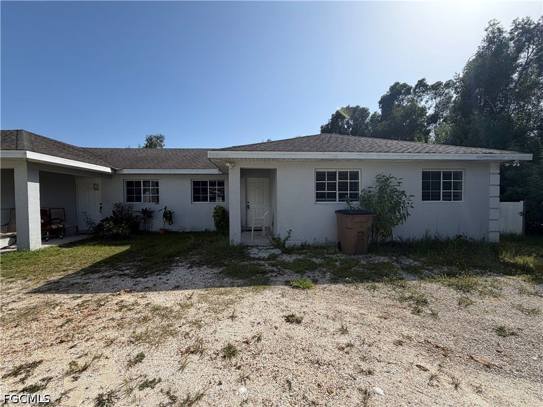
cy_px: 204
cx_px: 272
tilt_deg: -0.5
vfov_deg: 85.7
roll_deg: +0.2
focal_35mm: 14
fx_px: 220
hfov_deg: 102.1
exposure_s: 1/1050
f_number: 2.2
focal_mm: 2.22
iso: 20
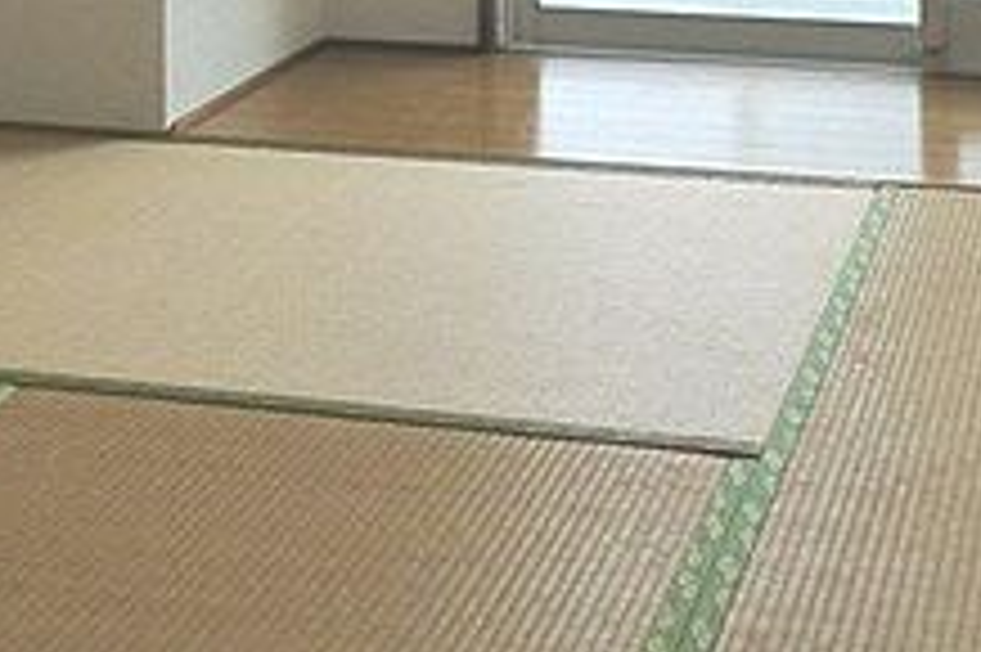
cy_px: -373
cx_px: 814
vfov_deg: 19.0
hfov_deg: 31.8
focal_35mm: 61
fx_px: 1661
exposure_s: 1/800
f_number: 3.2
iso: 200
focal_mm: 3.58
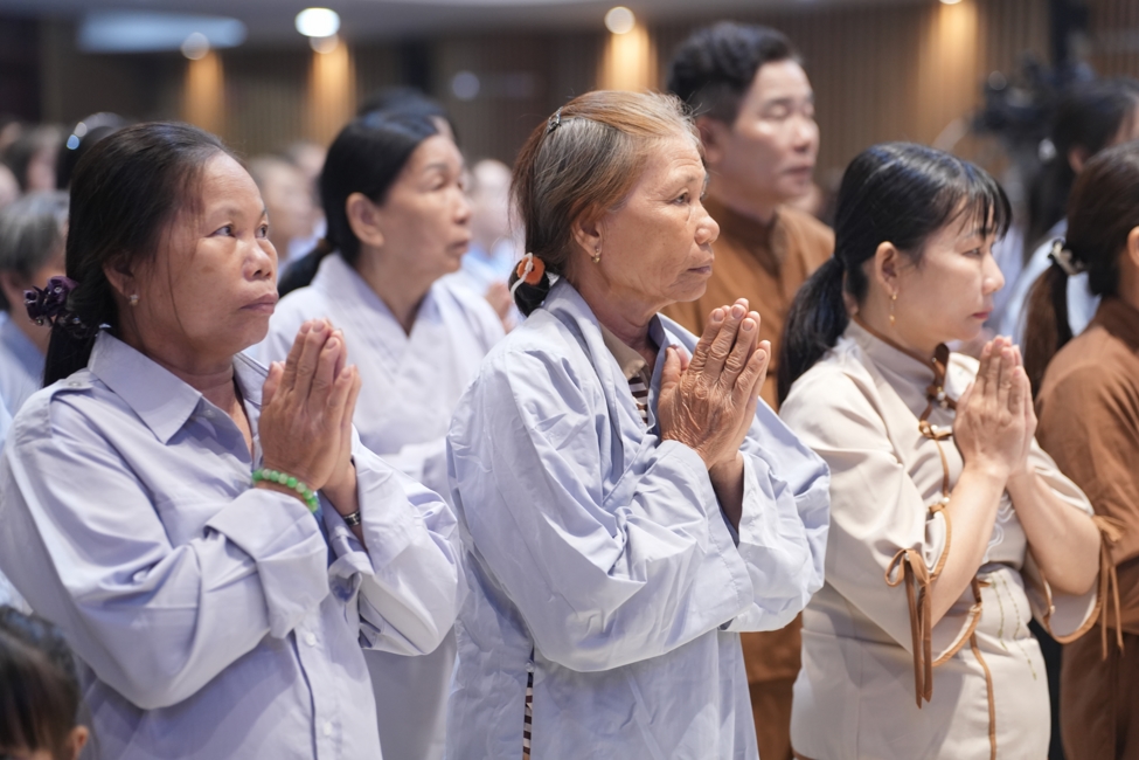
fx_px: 2784
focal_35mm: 88
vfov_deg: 15.5
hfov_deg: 23.1
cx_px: 570
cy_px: 380
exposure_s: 1/100
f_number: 2.8
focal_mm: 88
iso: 2000
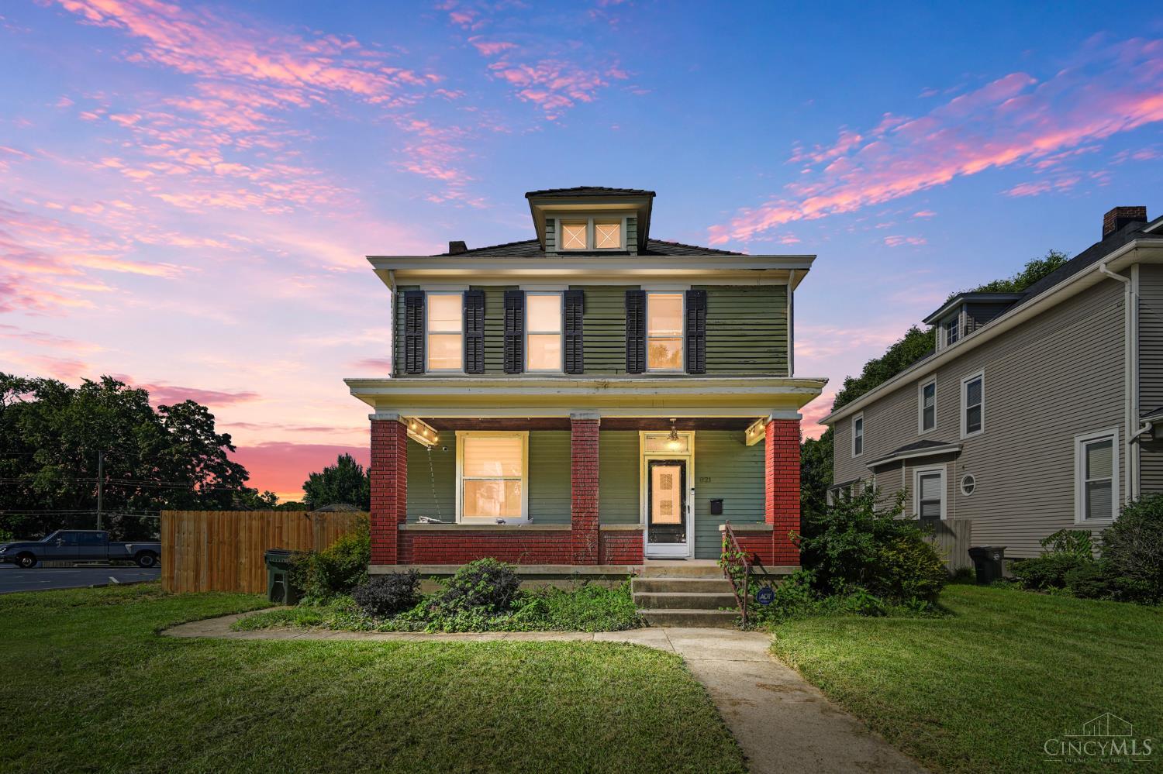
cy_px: 387
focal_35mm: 16
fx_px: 517
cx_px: 582
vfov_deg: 73.7
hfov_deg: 96.8
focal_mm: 16
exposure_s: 1/640
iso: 100
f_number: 5.6
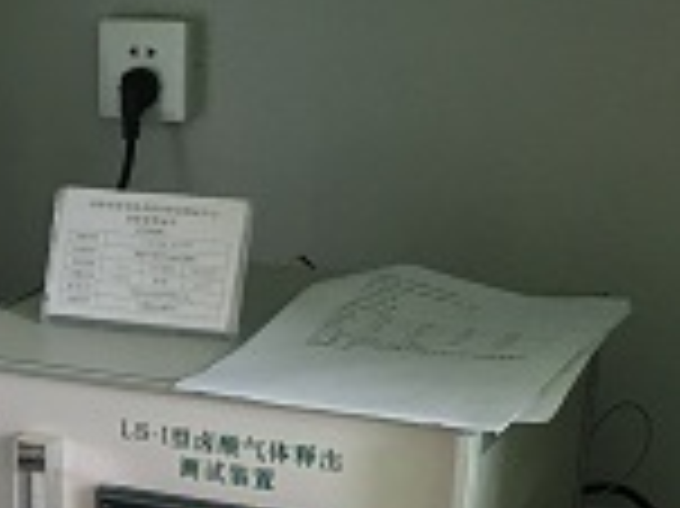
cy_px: 663
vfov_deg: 14.7
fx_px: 1884
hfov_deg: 19.8
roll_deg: +1.5
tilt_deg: -23.3
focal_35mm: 96
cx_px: -9
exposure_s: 1/33
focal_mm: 4.15
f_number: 2.2
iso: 40
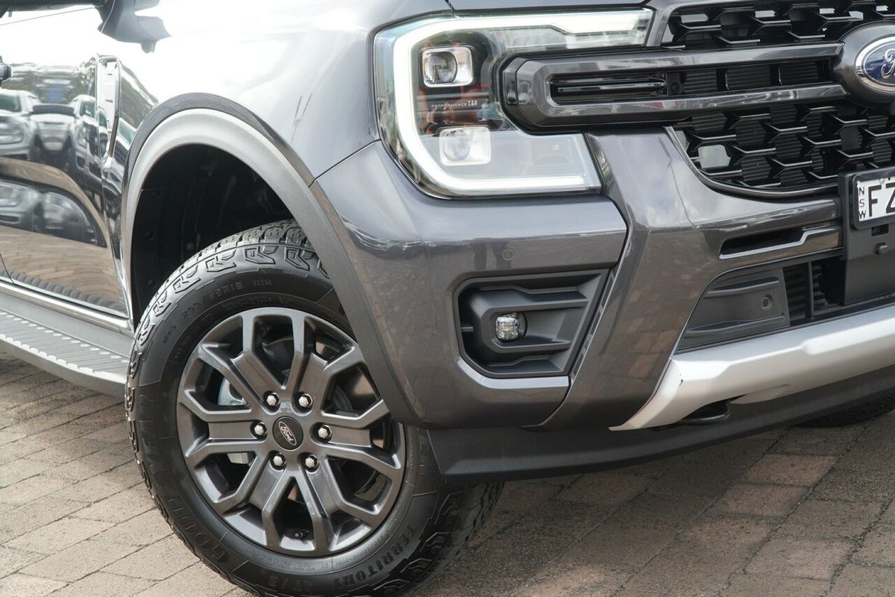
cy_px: 298
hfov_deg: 43.6
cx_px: 448
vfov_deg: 29.9
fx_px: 1119
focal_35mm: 45
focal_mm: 30
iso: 800
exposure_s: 1/200
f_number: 7.1
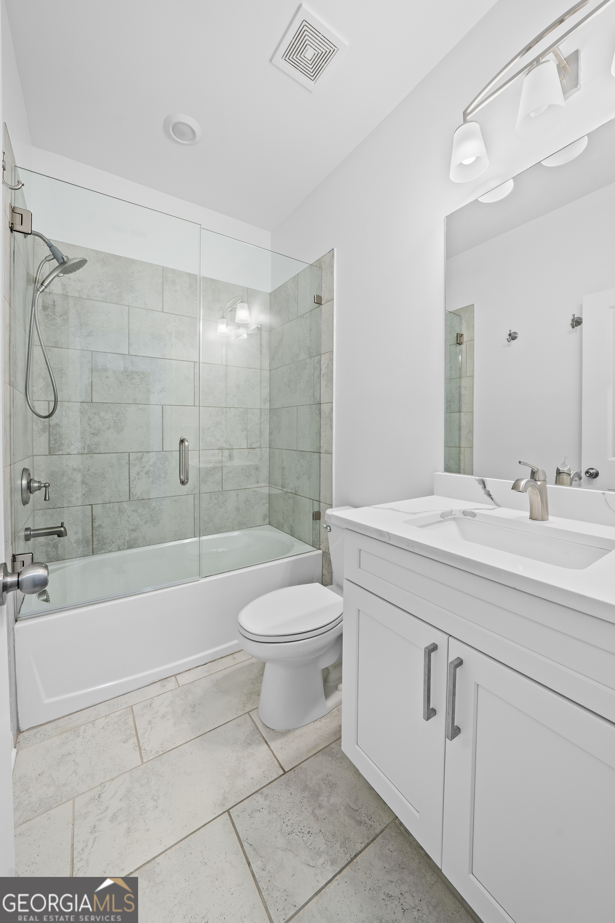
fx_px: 307
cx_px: 308
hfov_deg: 90.0
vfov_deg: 112.6
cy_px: 462
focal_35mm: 12
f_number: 8
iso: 100
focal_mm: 12
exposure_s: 1/2.5
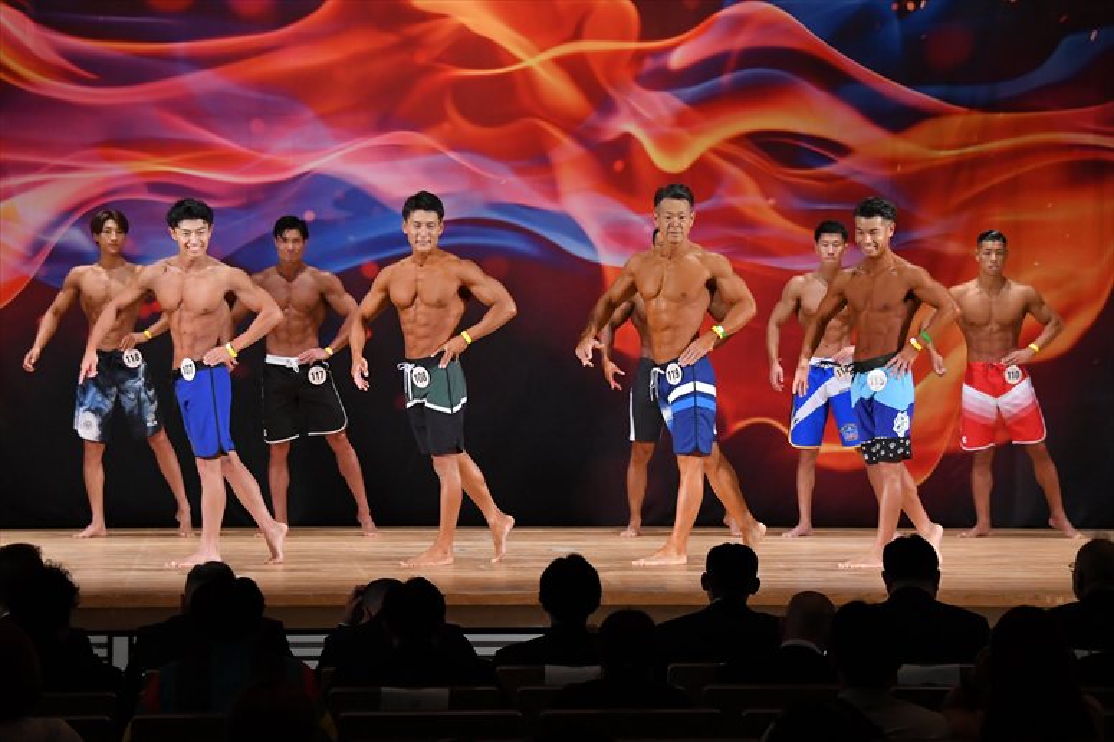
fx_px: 4176
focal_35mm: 135
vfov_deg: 10.2
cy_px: 371
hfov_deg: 15.2
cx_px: 557
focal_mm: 90
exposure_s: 1/400
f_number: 5.6
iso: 3200
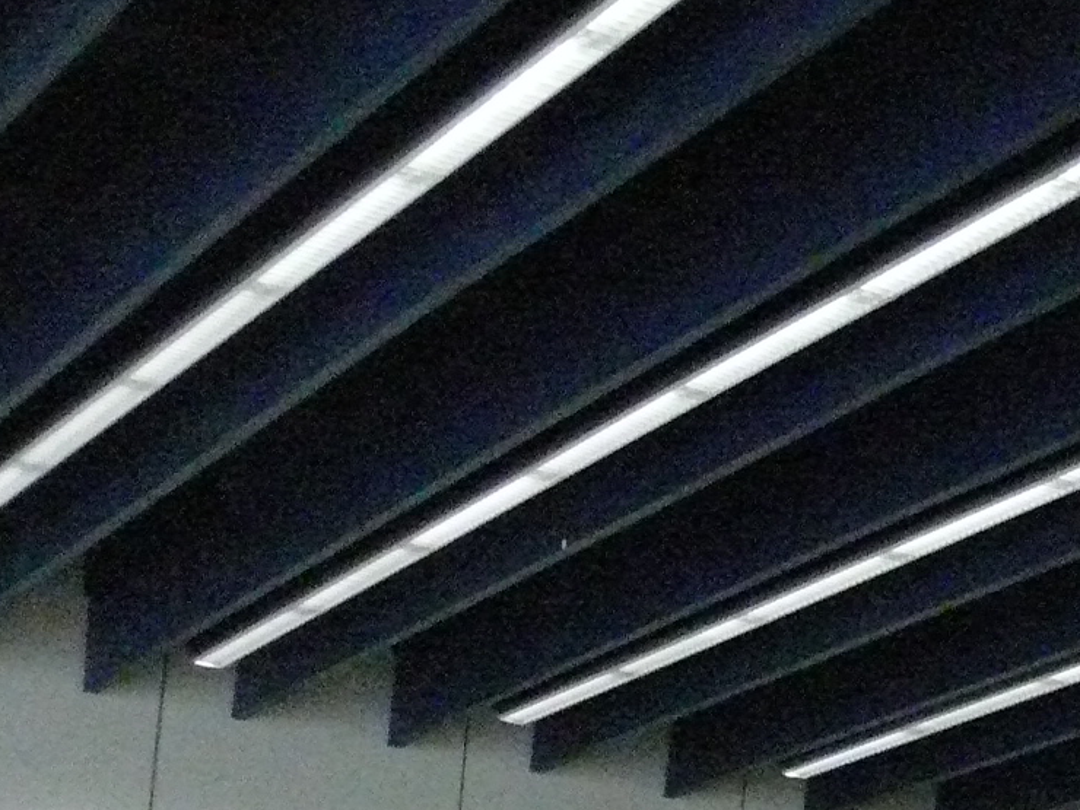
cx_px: 1836
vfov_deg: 11.8
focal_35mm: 121
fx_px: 3775
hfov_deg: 14.6
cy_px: 1111
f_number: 2.8
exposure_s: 1/10
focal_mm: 7.4
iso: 800
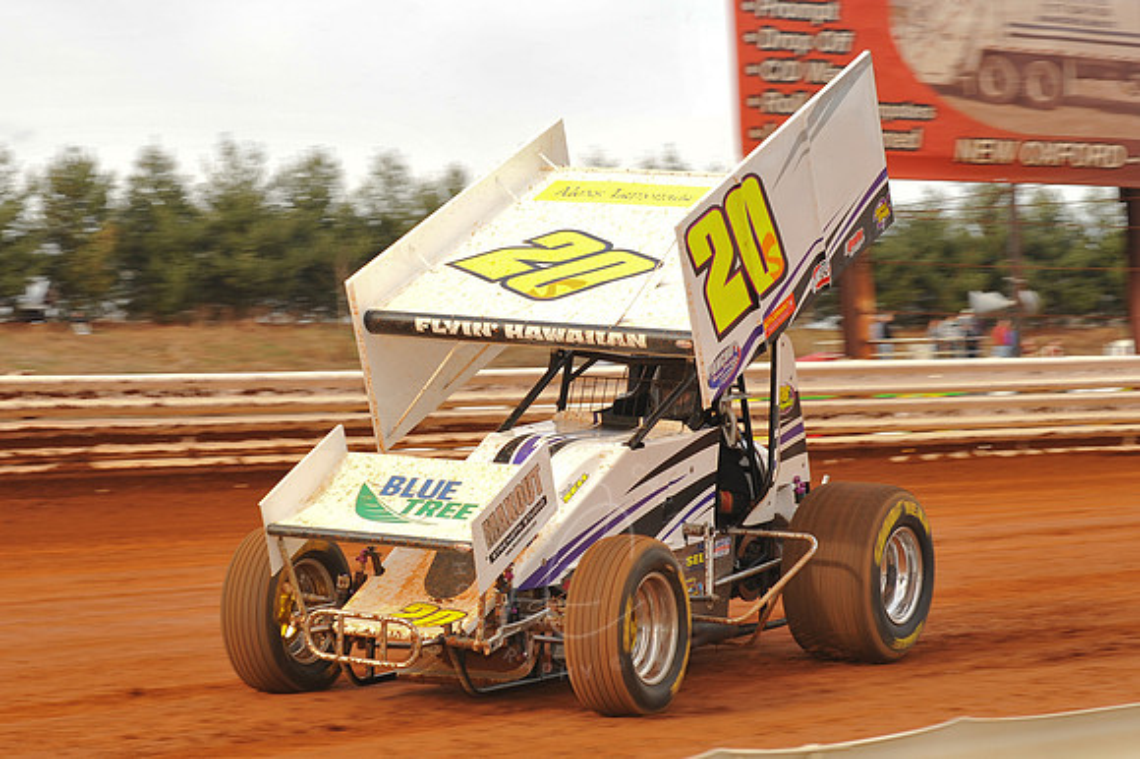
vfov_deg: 17.0
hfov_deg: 25.4
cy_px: 380
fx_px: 2532
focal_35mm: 80
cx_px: 570
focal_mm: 80
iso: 400
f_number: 9
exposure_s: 1/320
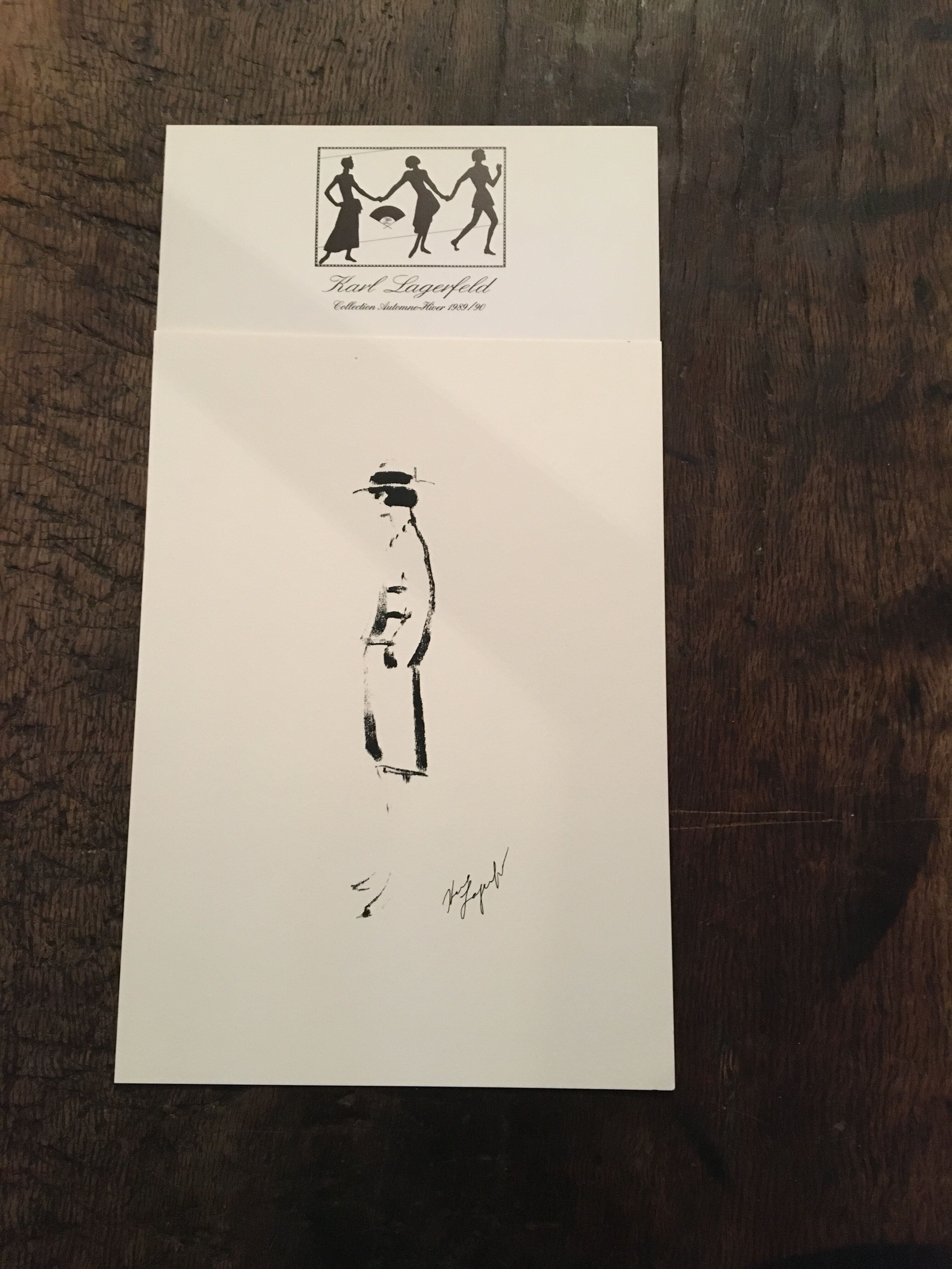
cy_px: 634
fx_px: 1063
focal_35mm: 29
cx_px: 476
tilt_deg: -81.8
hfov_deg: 48.2
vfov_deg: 61.7
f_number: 2.2
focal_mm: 4.15
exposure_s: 1/17
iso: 400
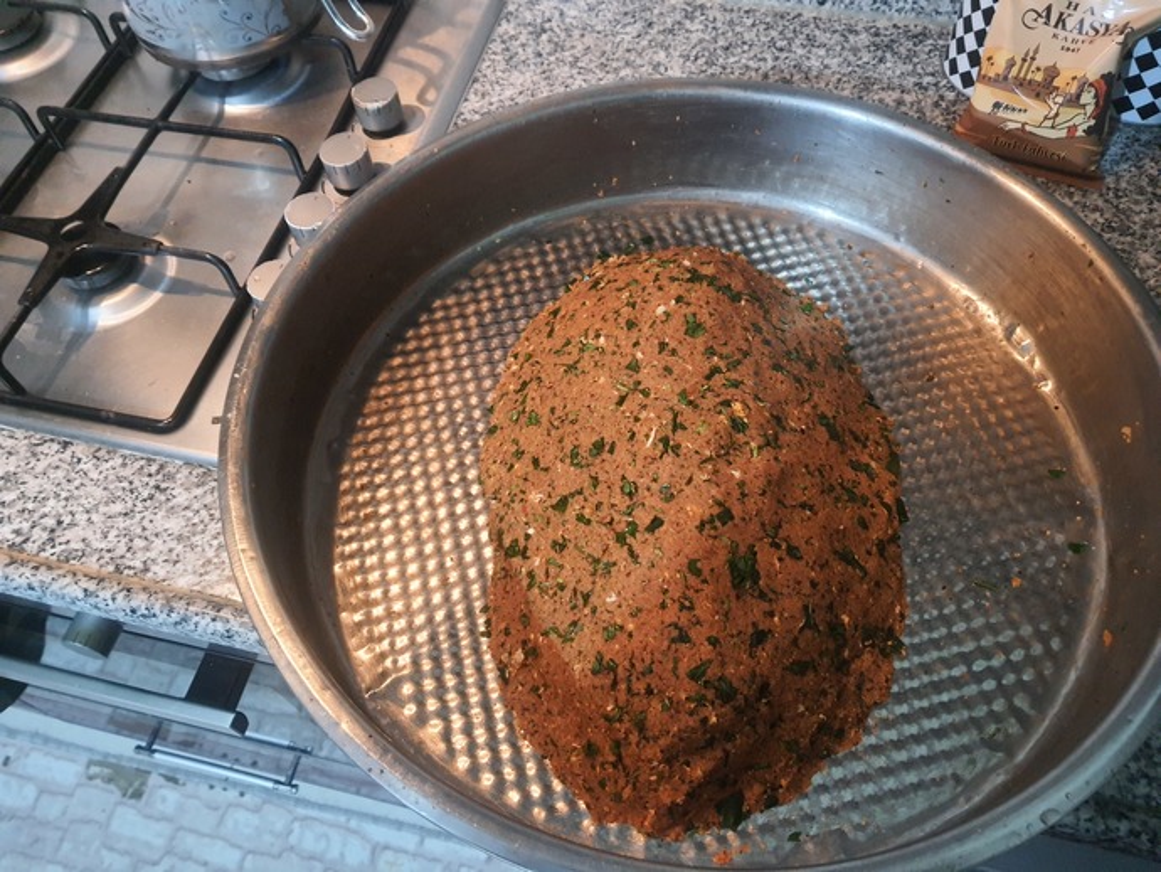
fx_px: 872
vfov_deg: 53.1
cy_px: 436
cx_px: 580
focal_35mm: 26
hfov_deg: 67.3
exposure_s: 1/33
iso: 640
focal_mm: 4.32
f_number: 1.7
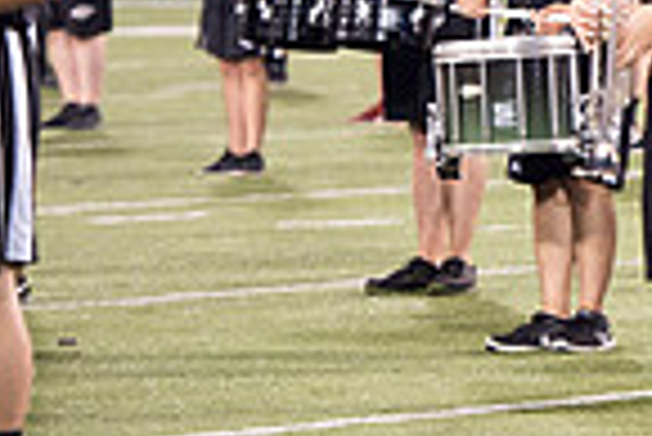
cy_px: -25
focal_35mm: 541
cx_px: 1201
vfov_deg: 2.5
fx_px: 9808
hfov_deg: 3.8
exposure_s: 1/320
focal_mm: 135
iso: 1000
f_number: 2.8
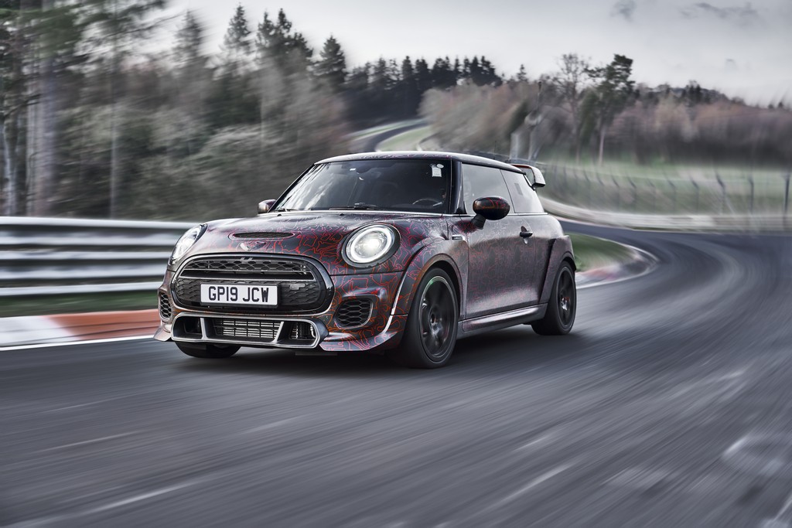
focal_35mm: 44
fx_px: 968
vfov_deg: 30.5
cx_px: 396
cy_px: 264
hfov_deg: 44.5
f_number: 4
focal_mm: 44
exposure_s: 1/80
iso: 400
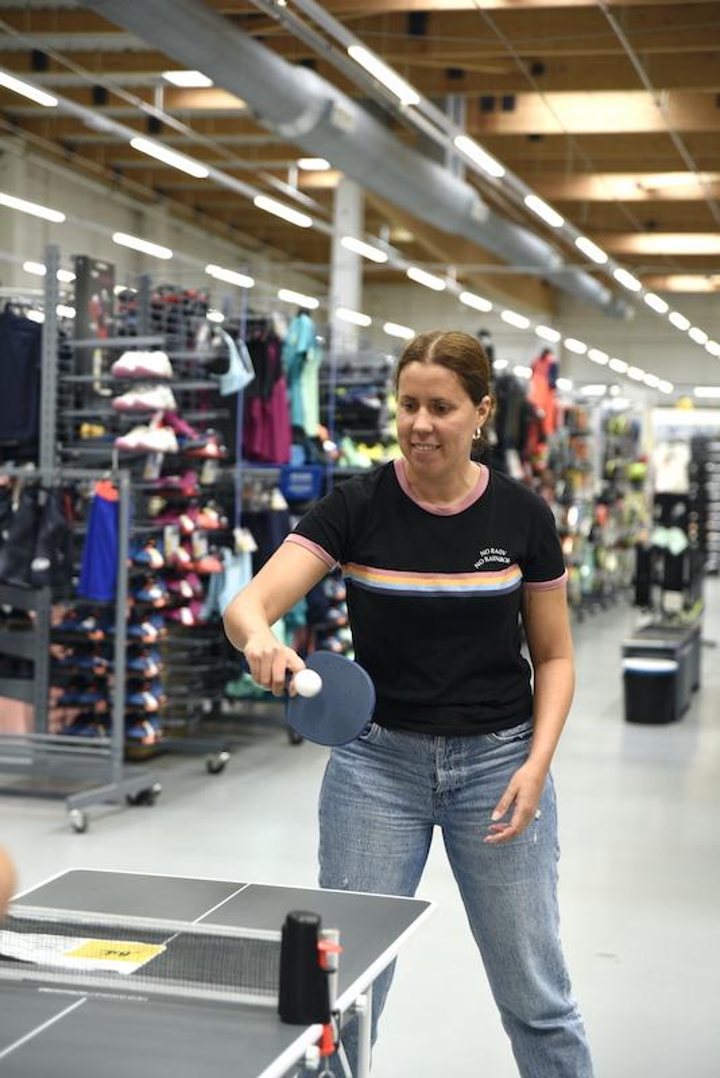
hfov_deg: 19.5
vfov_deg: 28.8
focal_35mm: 70
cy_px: 539
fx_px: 2098
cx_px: 360
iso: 720
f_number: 2.8
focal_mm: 70
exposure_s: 1/160
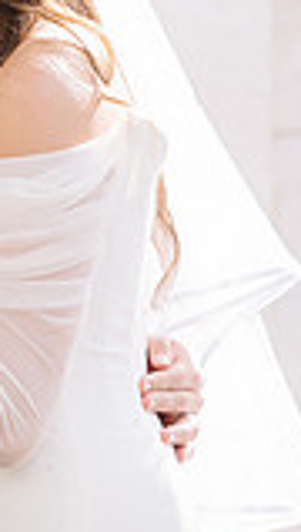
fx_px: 3545
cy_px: 184
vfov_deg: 8.6
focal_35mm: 251
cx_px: -176
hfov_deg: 4.8
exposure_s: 1/1600
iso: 100
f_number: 1.8
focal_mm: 85
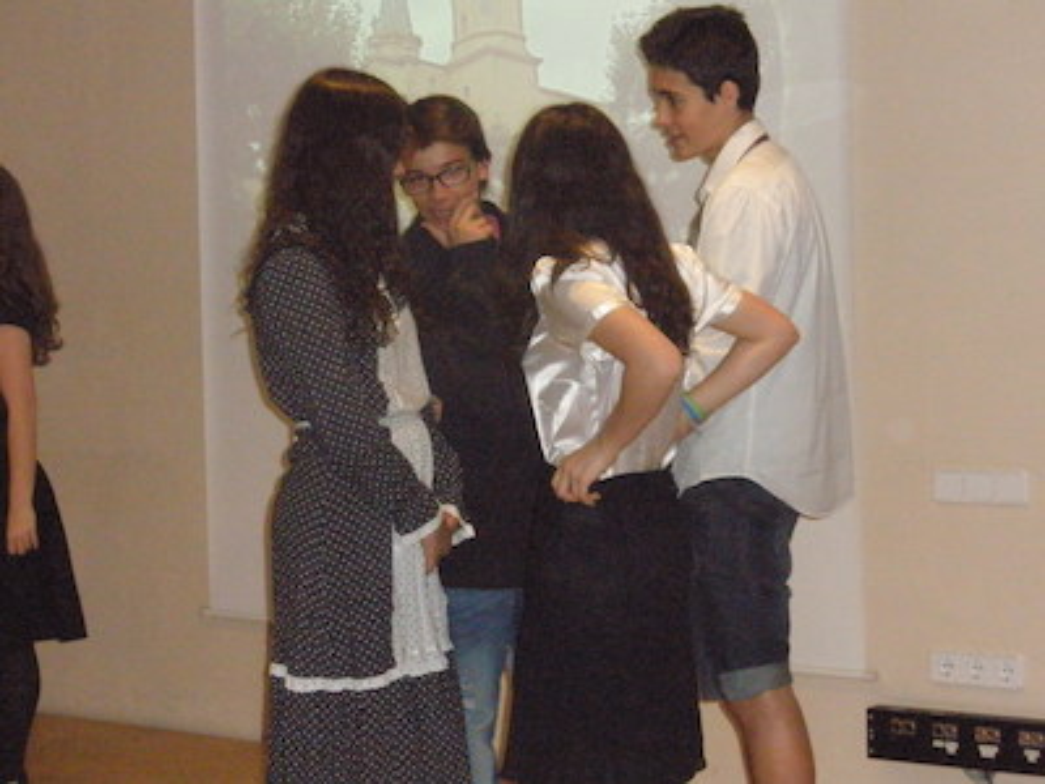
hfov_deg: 23.0
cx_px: 522
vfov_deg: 17.4
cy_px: 392
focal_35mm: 85
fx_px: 2566
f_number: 5.1
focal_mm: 15
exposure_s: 1/80
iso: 640
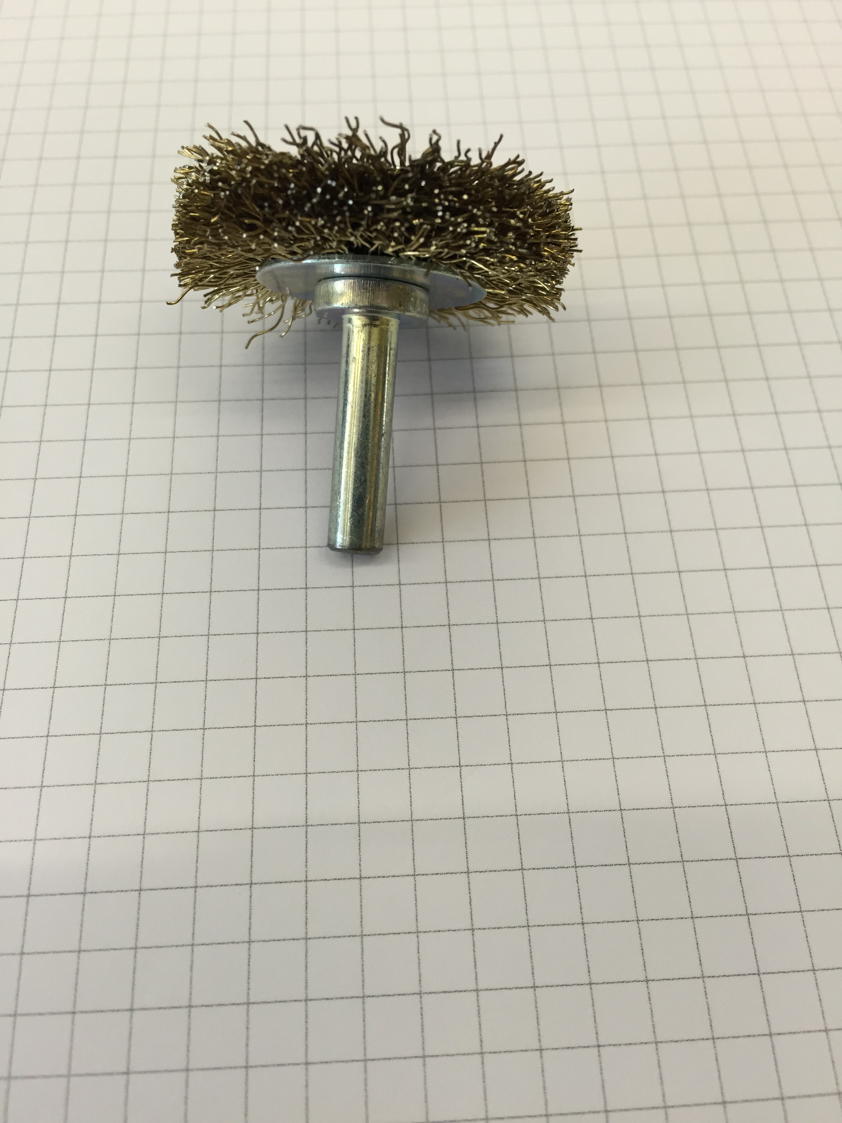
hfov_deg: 48.2
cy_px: 562
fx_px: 941
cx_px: 421
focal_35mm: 29
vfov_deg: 61.7
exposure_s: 1/33
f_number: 2.2
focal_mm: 4.15
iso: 32
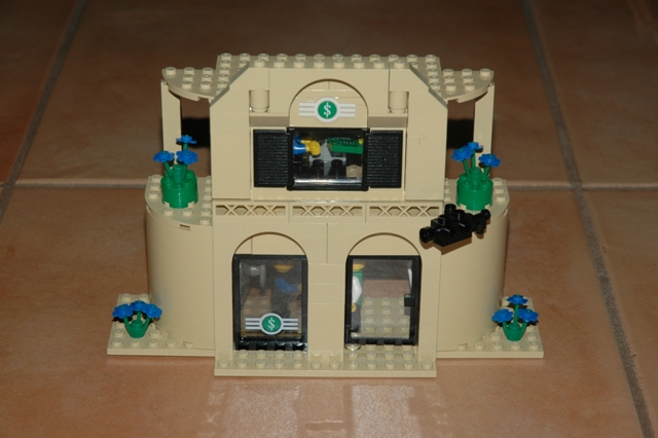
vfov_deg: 13.0
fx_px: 1918
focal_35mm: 105
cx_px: 329
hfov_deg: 19.5
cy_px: 219
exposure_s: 1/60
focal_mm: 70
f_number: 9
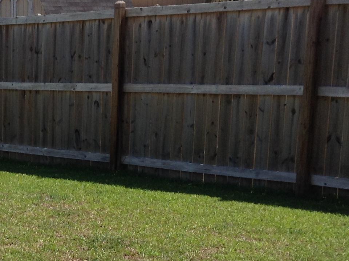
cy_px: 185
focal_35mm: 89
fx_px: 896
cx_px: 0
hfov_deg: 21.3
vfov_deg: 16.5
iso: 25
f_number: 2.4
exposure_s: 1/1034
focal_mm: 3.3
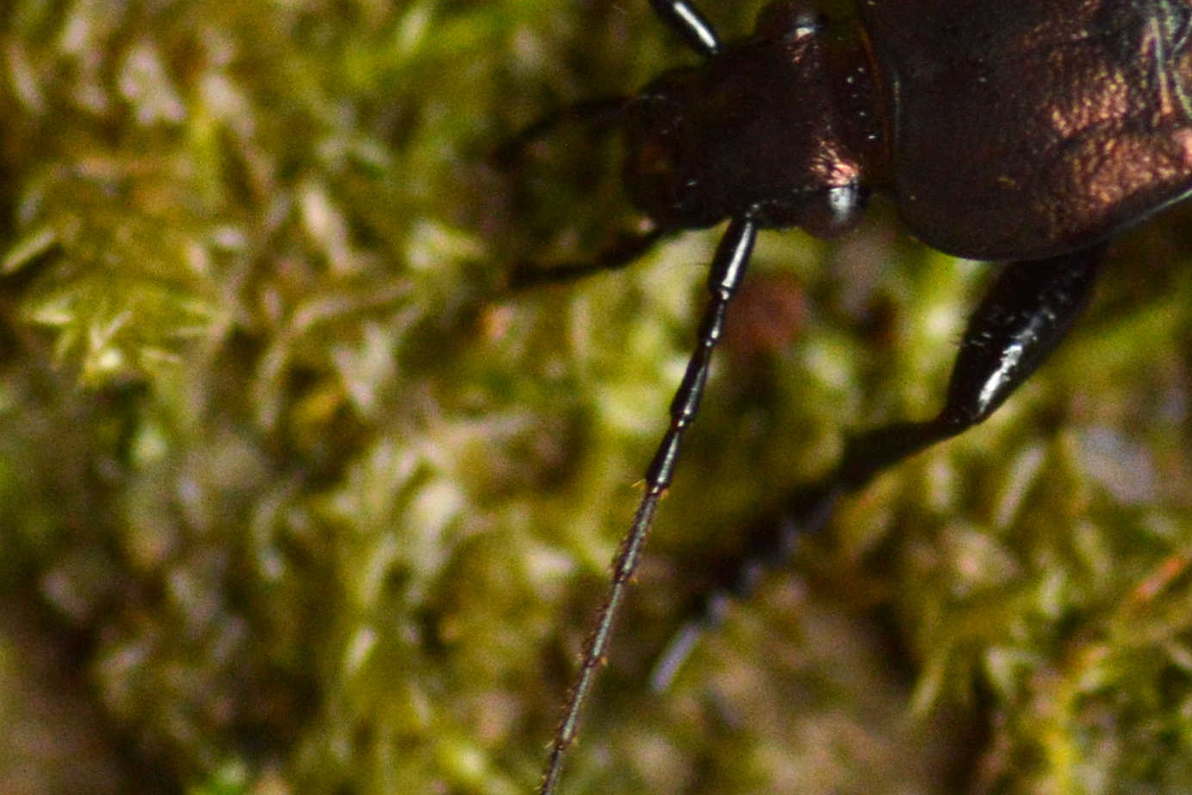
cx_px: 1382
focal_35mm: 351
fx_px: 11621
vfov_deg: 3.9
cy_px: 152
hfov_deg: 5.8
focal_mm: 100
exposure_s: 1/320
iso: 800
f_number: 6.3
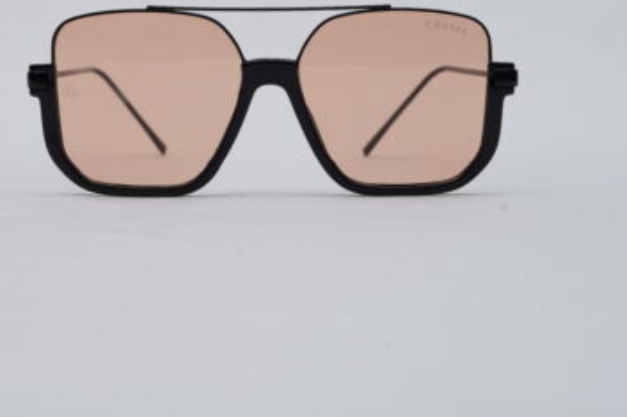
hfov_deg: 23.9
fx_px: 1480
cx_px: 275
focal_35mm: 85
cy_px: 75
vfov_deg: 15.9
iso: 100
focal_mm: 50
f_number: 9
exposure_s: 1/160
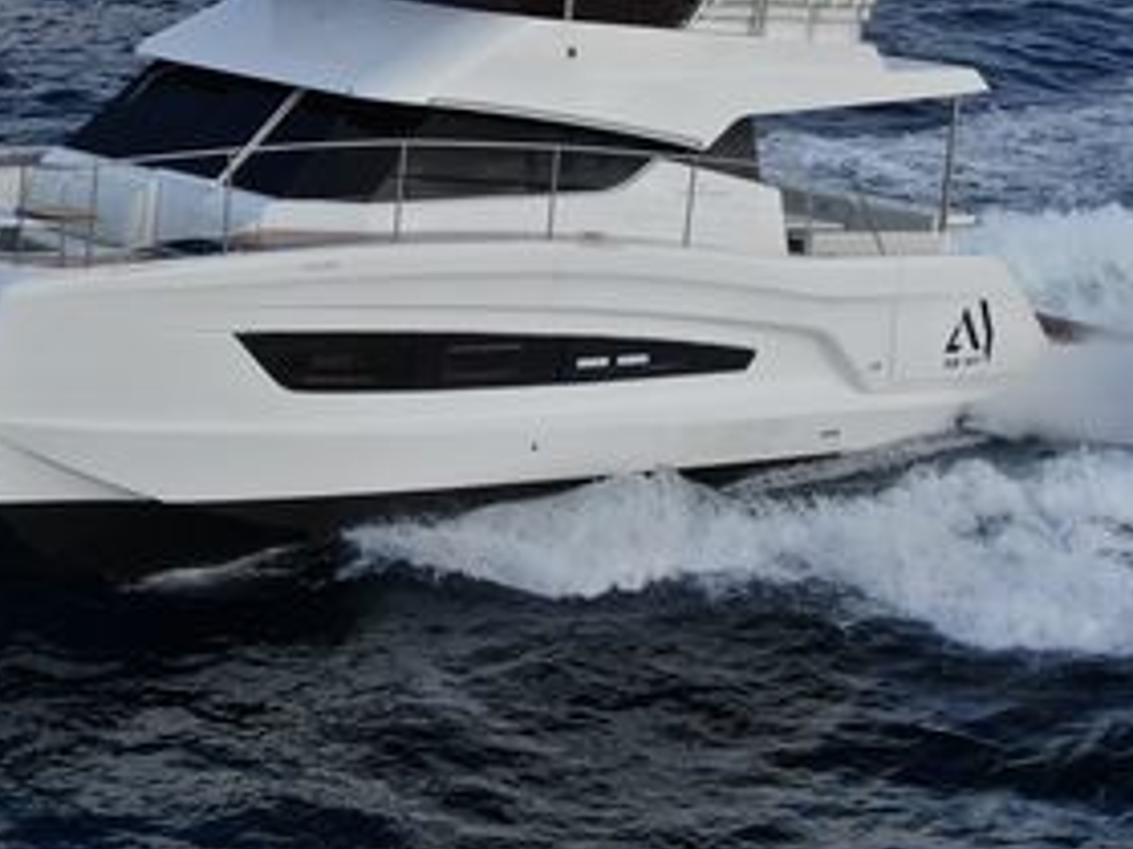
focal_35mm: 86
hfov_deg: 22.7
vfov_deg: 16.9
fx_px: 2814
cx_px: 398
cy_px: 108
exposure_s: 1/500
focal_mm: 8.6
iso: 100
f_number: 3.8
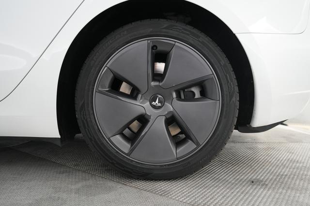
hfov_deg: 65.5
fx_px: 241
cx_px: 155
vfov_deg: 46.4
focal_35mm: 28
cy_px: 103
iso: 2500
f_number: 2.8
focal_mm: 28
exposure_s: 1/160
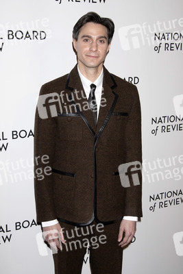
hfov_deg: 30.5
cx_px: 92
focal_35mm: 44
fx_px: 335
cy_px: 137
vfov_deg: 44.5
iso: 400
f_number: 8
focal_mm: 44
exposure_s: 1/200
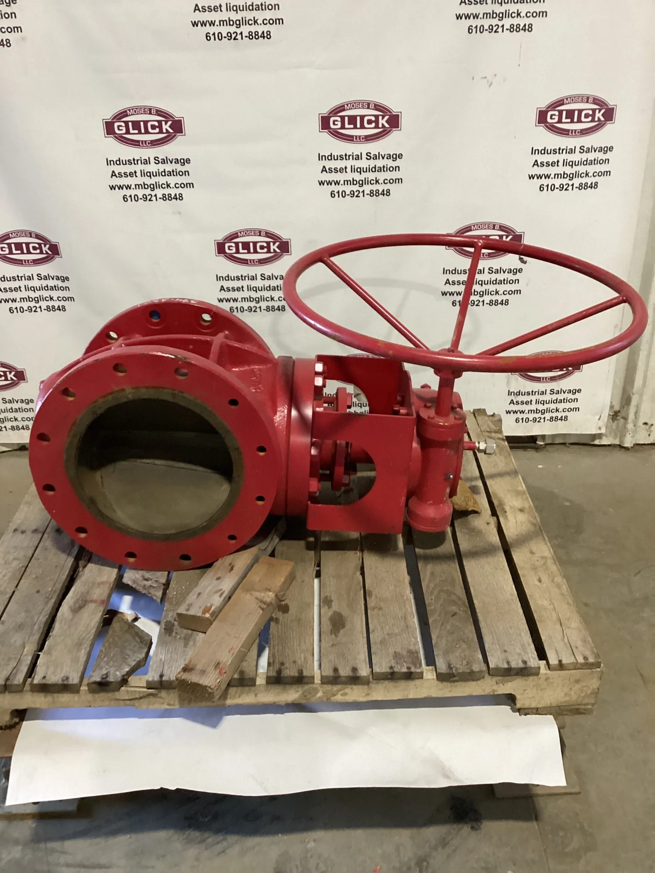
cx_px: 328
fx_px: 782
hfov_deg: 45.4
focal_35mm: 31
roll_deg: +2.9
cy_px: 436
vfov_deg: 58.4
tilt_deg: -27.1
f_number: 2.4
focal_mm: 3.3
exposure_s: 1/60
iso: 320
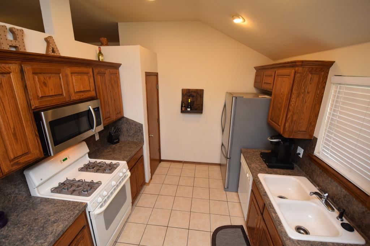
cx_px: 185
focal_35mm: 15
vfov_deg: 77.3
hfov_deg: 100.4
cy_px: 123
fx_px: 154
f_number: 4.5
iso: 800
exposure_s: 1/80
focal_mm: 10
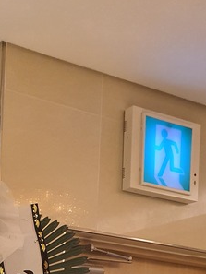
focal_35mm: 70
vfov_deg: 24.0
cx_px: -35
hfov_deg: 19.9
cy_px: 365
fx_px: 555
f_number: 2.4
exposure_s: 1/120
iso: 250
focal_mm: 4.3
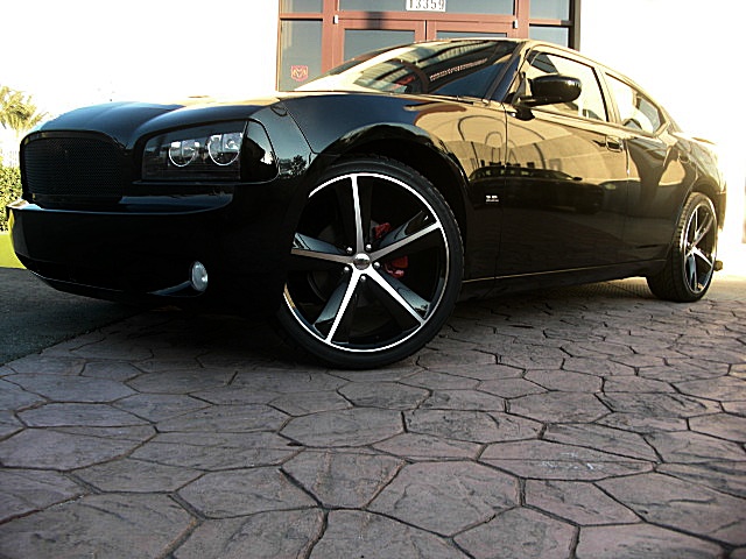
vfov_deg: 39.7
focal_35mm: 36
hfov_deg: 51.4
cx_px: 373
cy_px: 280
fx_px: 776
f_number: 2.8
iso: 50
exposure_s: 1/80
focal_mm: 6.3
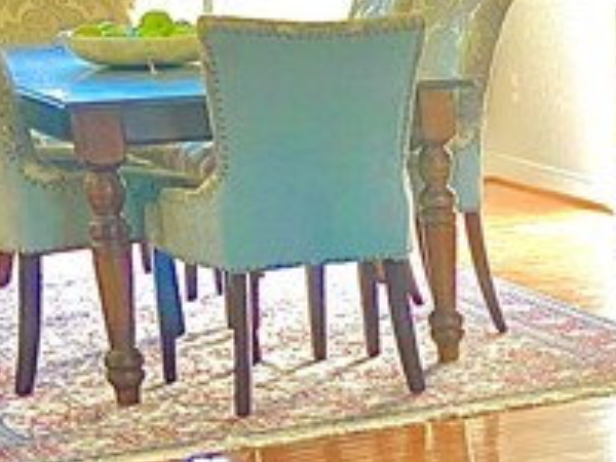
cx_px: 1377
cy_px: 388
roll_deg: -0.4
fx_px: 2367
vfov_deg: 11.1
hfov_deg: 12.4
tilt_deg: -11.8
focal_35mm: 133
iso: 125
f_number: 1.8
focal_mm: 4.25
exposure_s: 1/60
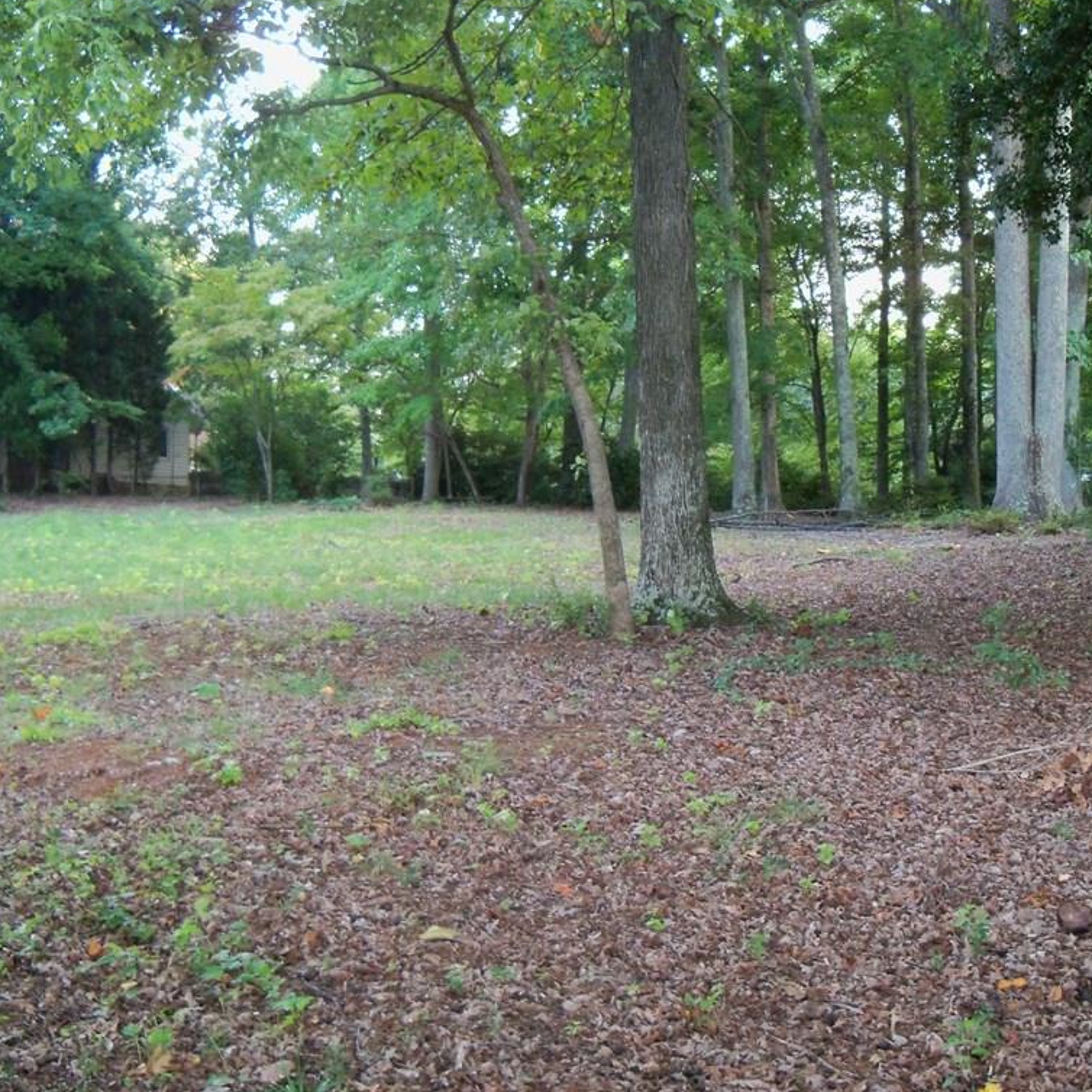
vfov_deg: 40.0
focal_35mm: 42
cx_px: 671
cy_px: 539
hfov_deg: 39.8
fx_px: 1499
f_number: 3.5
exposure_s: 1/30
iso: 400
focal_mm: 6.2
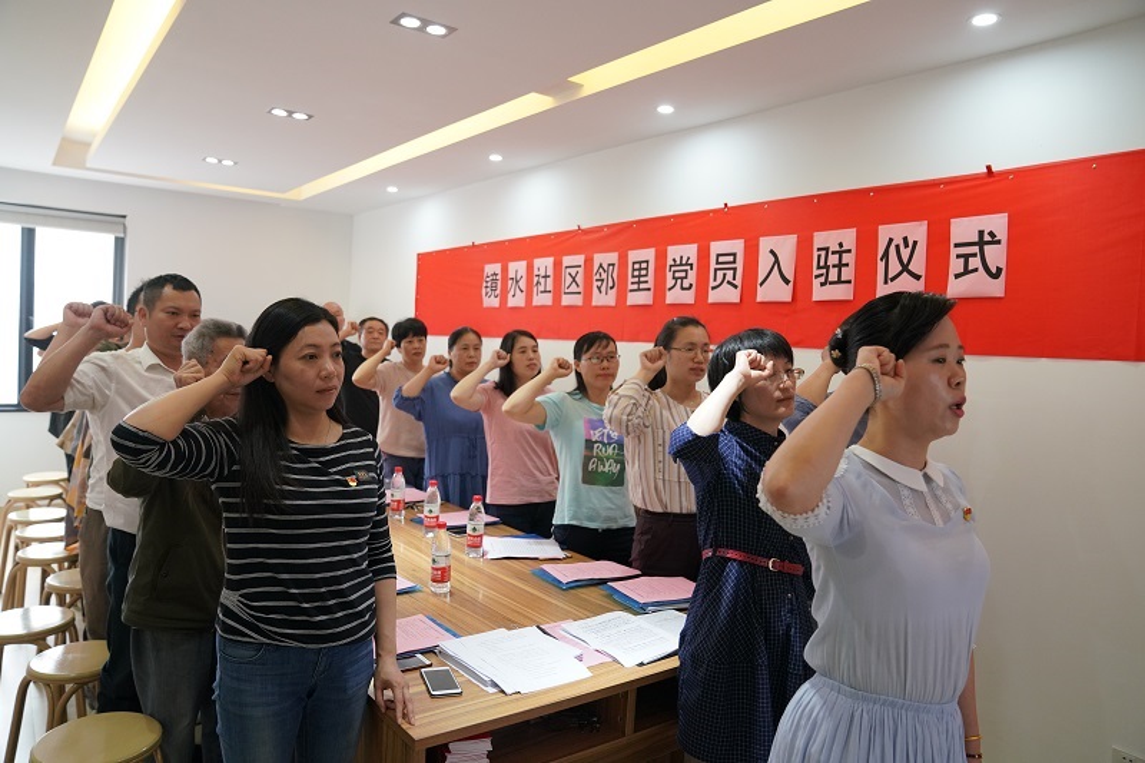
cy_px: 382
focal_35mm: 24
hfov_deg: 73.8
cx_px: 572
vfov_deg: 53.1
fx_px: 763
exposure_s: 1/160
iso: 2500
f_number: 4
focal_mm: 24
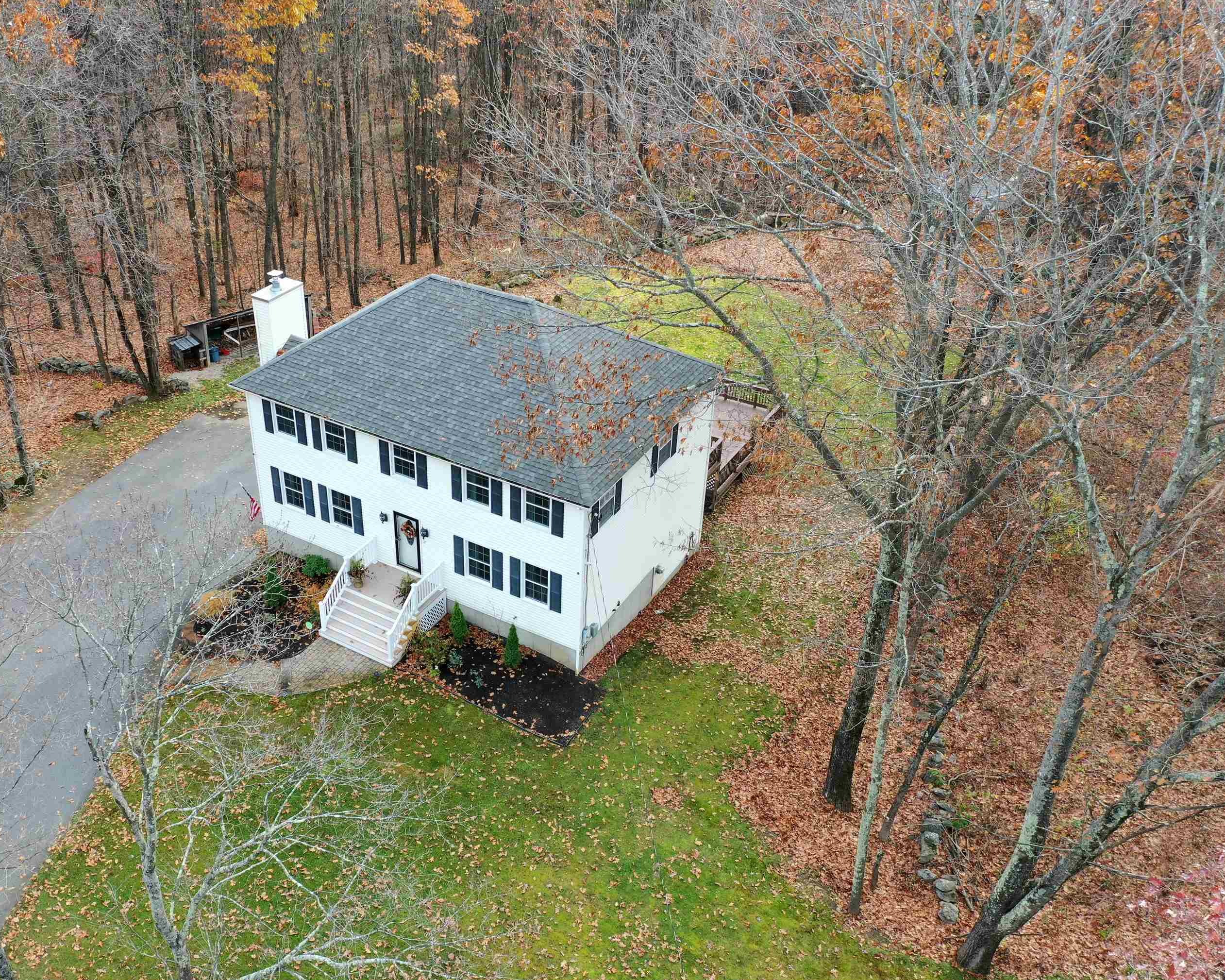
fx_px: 1160
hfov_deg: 55.3
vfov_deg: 45.8
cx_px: 501
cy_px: 490
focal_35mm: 32
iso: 100
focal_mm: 10.26
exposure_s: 1/100
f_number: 4
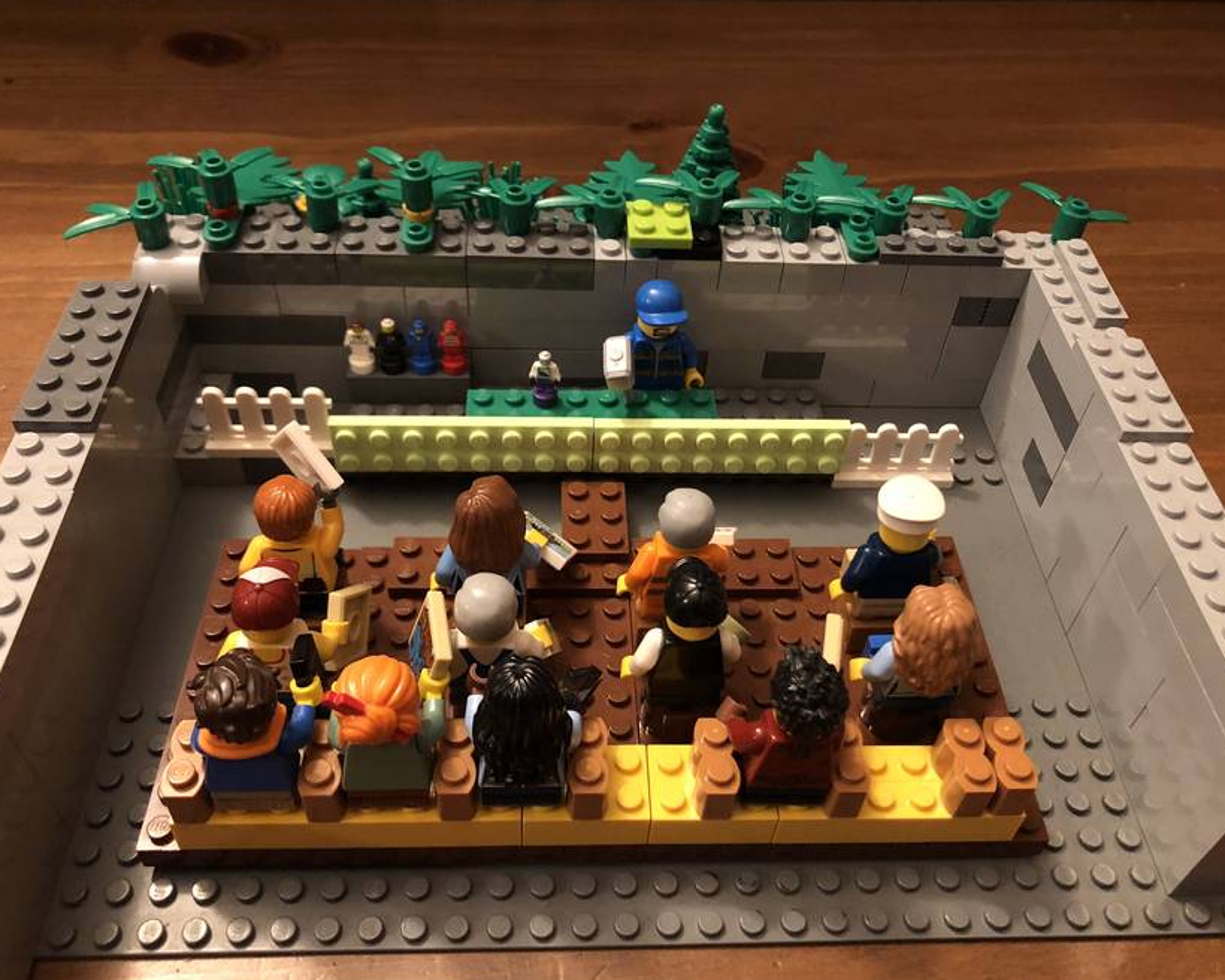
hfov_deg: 58.8
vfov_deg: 48.5
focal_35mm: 30
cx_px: 627
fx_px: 1088
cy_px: 498
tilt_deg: -46.0
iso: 100
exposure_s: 1/6
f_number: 1.8
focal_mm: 3.99
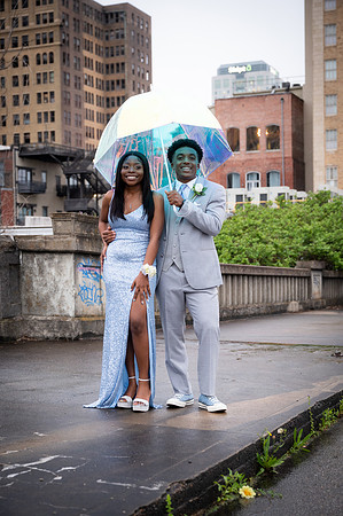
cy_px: 258
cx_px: 172
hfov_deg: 25.0
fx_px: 773
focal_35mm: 54
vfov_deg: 36.9
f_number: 4
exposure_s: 1/125
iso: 1600
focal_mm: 54
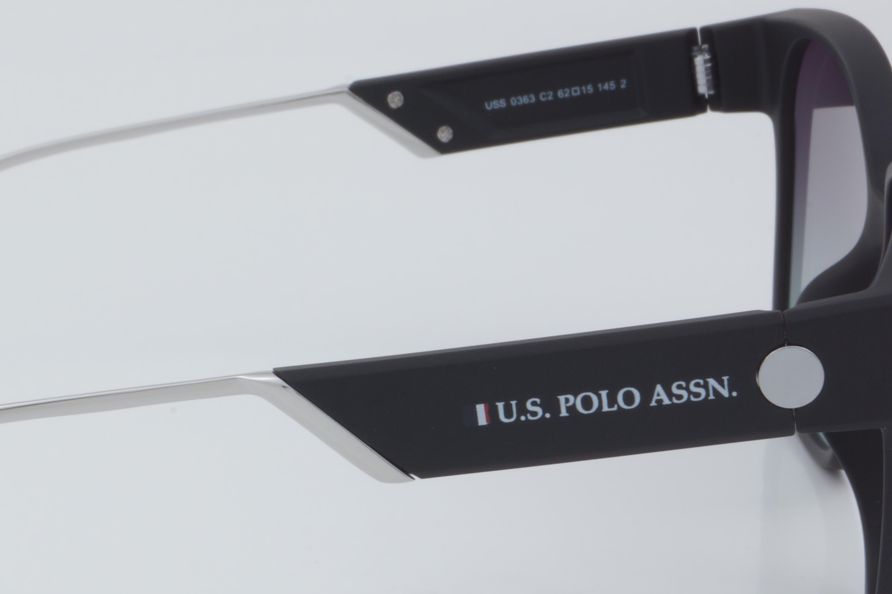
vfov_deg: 11.0
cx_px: 221
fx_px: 3097
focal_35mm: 125
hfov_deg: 16.3
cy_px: 371
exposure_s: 1/3
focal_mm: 50
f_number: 32
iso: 100
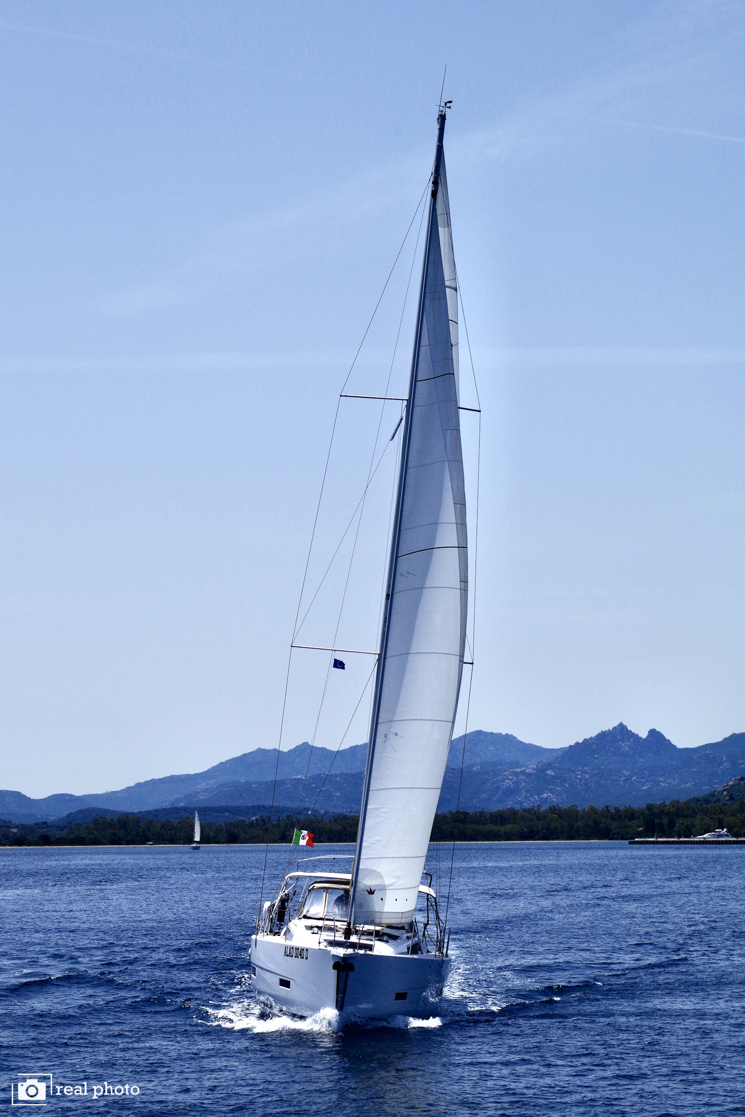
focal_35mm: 94
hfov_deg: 14.5
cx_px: 372
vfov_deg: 21.6
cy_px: 558
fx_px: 2933
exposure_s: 1/800
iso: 200
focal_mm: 63
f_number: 13
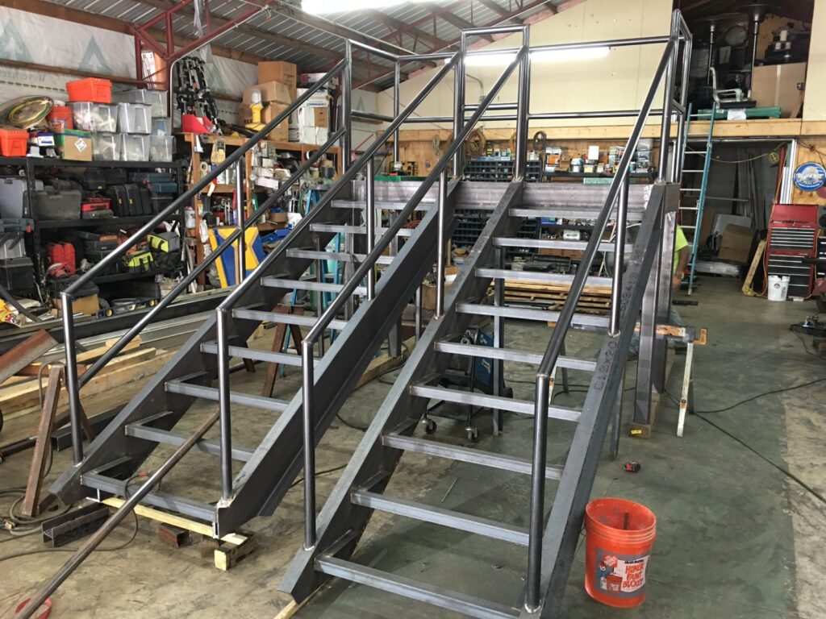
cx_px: 413
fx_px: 692
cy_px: 310
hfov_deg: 61.7
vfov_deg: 48.2
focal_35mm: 29
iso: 64
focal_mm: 4.15
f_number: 2.2
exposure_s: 1/15
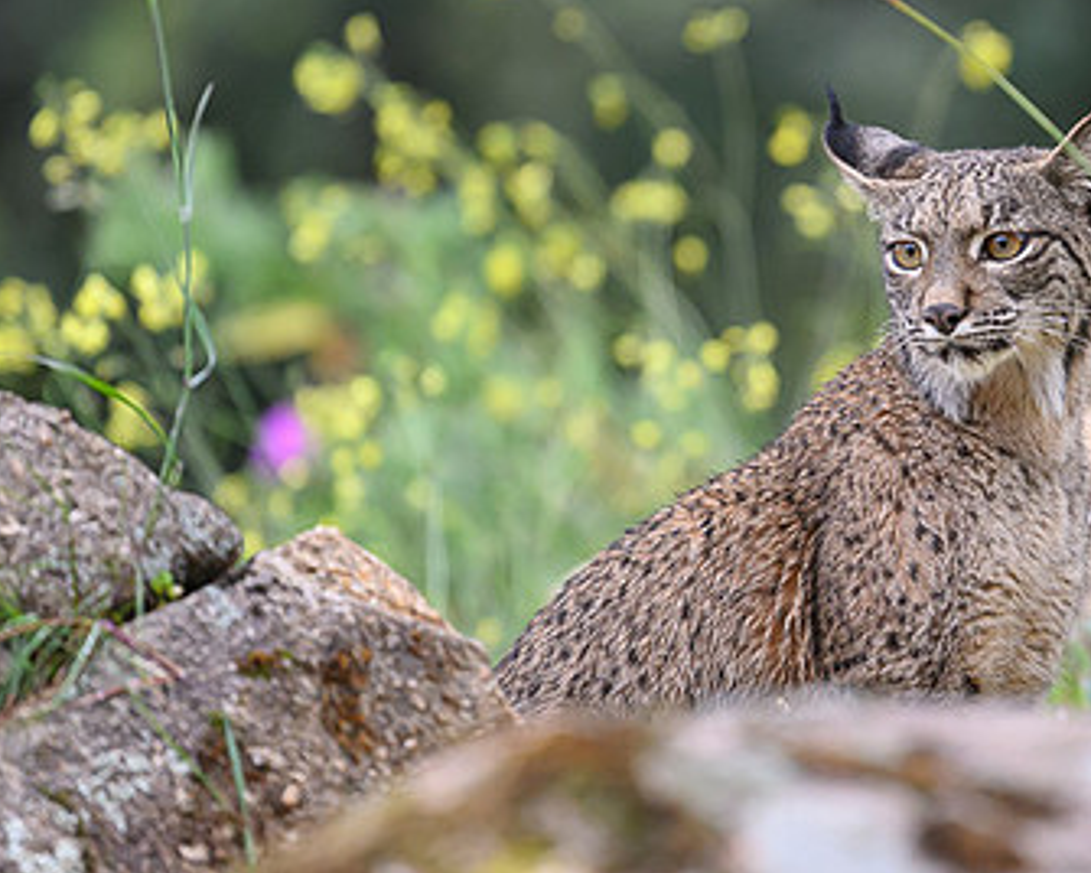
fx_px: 41008
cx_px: 801
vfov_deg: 1.2
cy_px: 338
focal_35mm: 1270
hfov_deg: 1.5
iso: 1600
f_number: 4
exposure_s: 1/320
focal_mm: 560
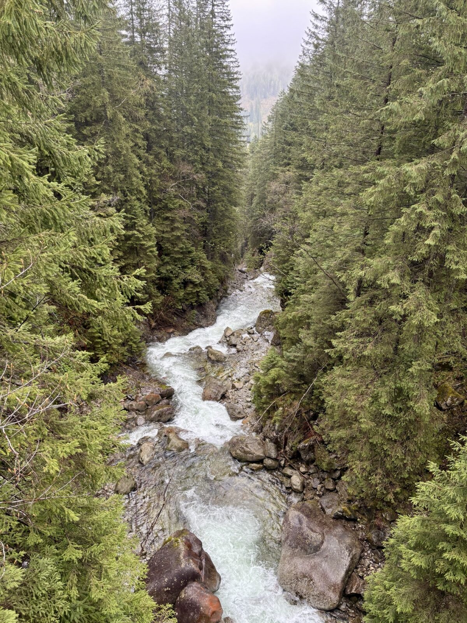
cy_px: 312
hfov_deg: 53.1
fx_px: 468
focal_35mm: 26
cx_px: 234
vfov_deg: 67.3
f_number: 1.6
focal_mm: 5.96
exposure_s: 1/430
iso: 50
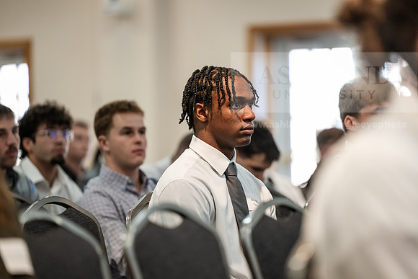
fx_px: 2032
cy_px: 140
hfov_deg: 11.7
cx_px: 209
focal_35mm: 175
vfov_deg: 7.9
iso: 2000
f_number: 2.8
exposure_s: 1/200
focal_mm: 175
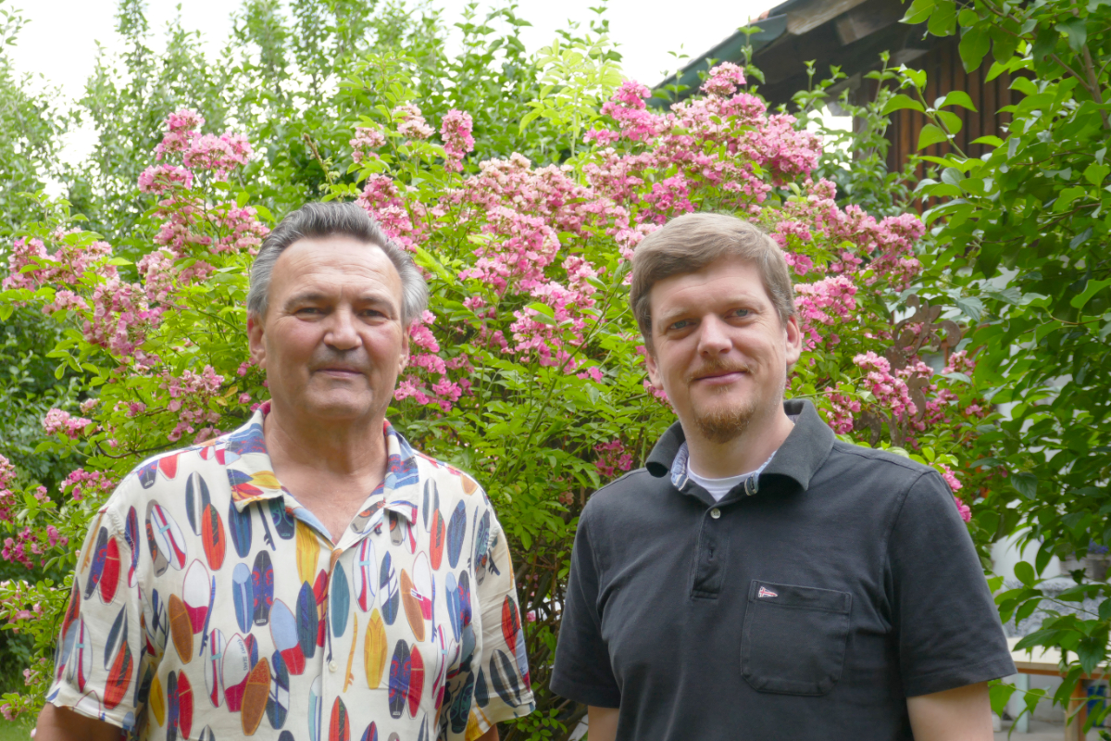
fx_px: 2160
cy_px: 370
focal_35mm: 70
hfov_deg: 28.8
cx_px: 556
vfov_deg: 19.5
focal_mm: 25.5
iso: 125
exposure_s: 1/125
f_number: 4.5
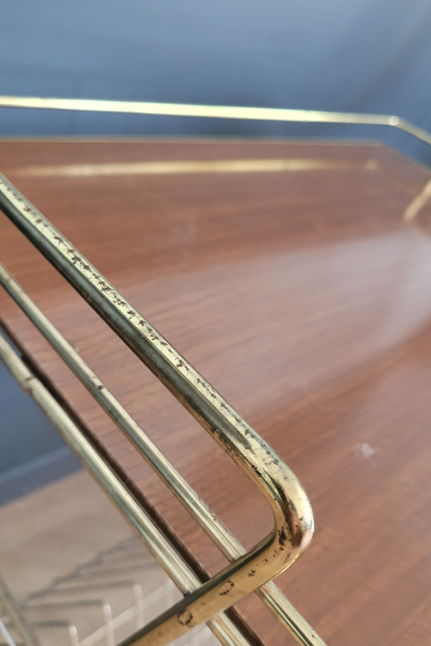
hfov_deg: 43.5
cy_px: 350
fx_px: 539
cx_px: 189
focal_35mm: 30
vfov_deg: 61.8
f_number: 1.8
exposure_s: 1/33
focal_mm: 5.4
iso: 500
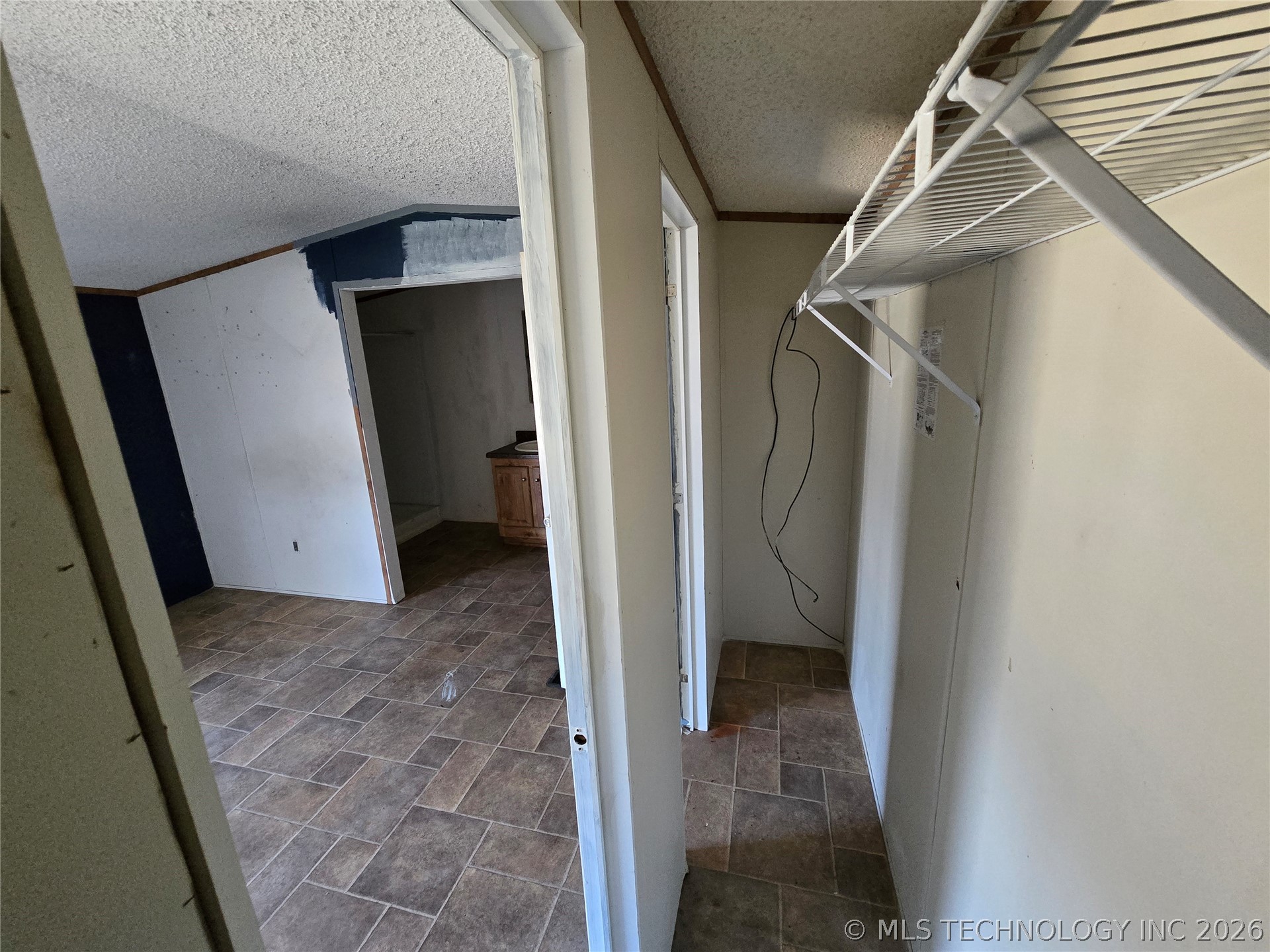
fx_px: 477
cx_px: 635
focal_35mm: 13
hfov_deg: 106.2
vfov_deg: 89.9
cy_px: 476
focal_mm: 2.2
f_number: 2.2
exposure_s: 1/60
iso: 1000
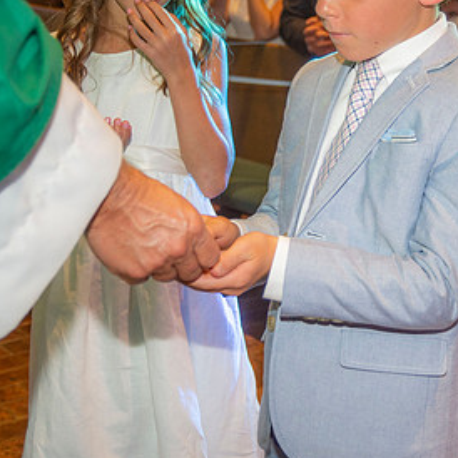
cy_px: 147
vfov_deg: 21.3
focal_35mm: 81
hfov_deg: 21.0
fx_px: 1212
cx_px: 388
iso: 1600
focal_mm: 45
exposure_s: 1/200
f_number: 5
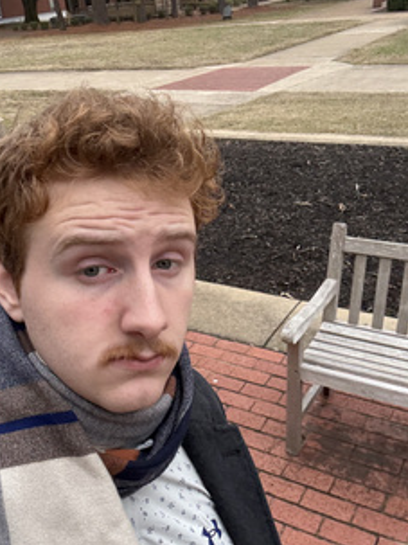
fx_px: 598
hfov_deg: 37.6
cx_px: 164
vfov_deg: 49.0
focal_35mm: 38
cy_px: 259
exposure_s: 1/86
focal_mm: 2.69
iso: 80
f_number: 1.9
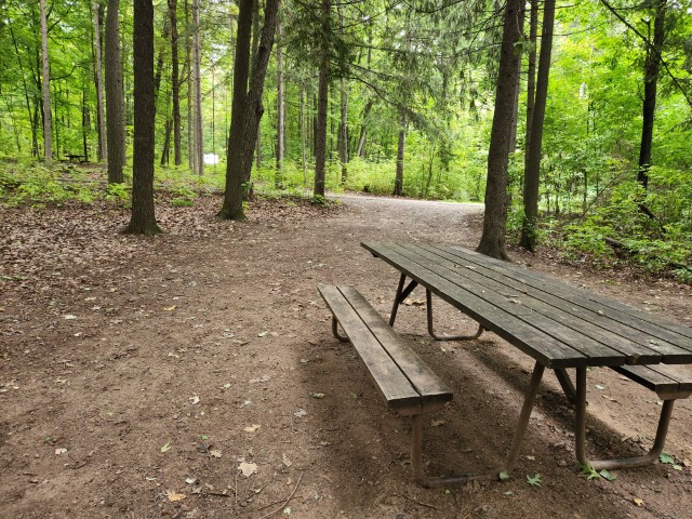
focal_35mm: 23
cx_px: 346
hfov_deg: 73.9
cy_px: 260
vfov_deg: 58.9
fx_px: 460
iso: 200
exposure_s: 1/120
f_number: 1.8
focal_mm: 5.4
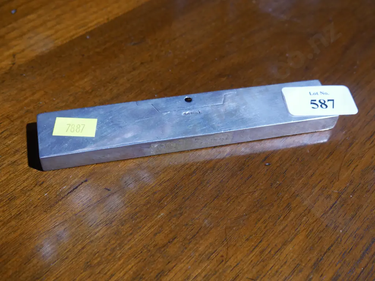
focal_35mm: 42
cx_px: 188
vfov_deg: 34.4
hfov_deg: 44.8
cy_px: 140
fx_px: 455
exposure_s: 1/60
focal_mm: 21
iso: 1250
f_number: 5
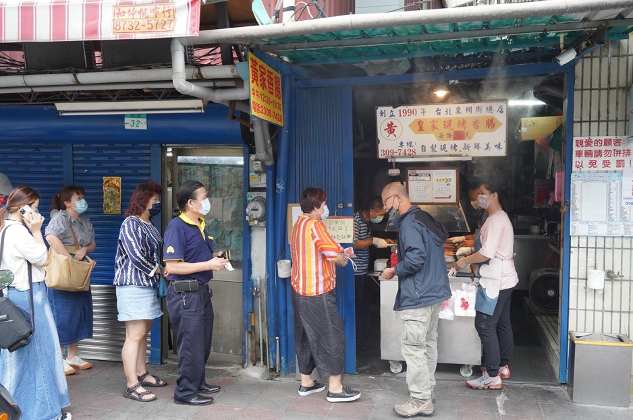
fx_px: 562
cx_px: 317
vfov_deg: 41.0
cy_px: 216
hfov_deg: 58.8
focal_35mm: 32
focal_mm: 30
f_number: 5.6
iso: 5000
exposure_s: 1/400
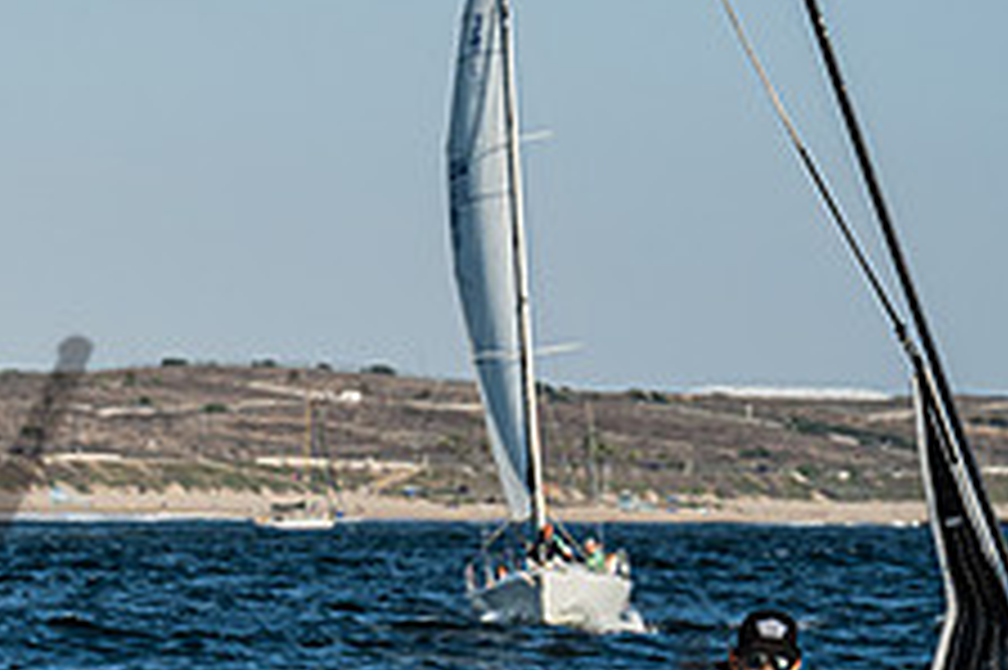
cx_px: -181
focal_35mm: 338
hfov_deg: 6.1
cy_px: 647
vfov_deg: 4.1
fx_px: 9457
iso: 100
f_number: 6.3
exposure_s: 1/1250
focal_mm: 97
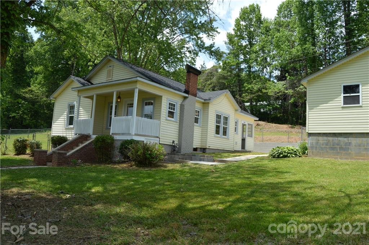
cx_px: 184
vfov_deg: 47.8
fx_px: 276
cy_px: 122
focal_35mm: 27
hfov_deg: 67.4
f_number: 7.1
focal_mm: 18
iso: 100
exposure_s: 1/200
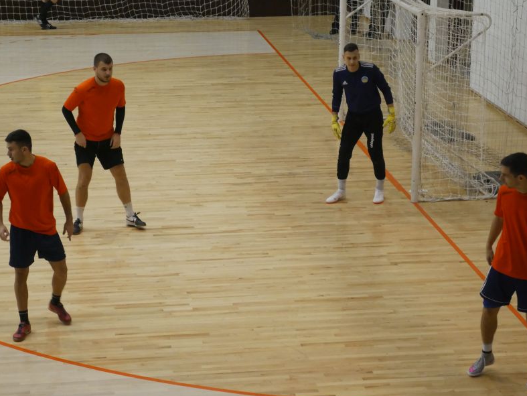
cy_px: 185
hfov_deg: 20.0
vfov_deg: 15.1
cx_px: 241
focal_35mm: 98
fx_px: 1493
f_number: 5.6
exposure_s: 1/100
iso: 3200
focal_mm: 42
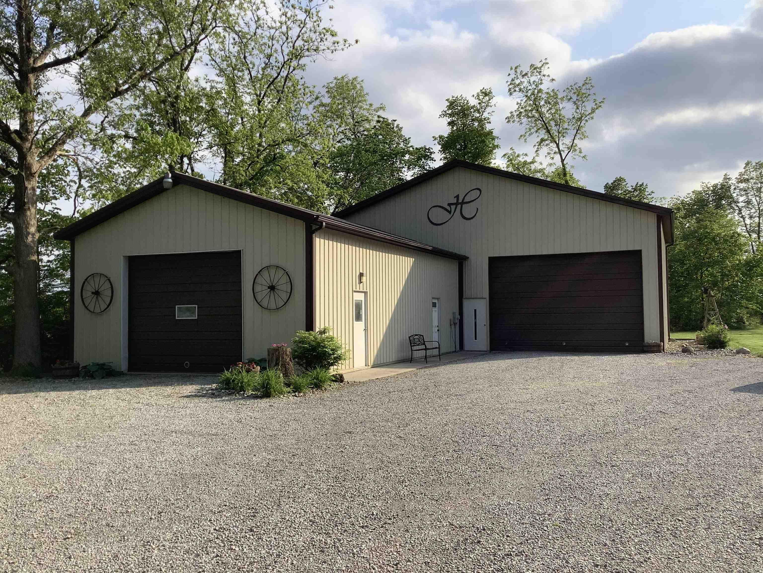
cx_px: 382
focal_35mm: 31
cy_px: 286
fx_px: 683
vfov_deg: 45.4
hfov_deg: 58.4
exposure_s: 1/970
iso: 25
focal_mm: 3.3
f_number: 2.4
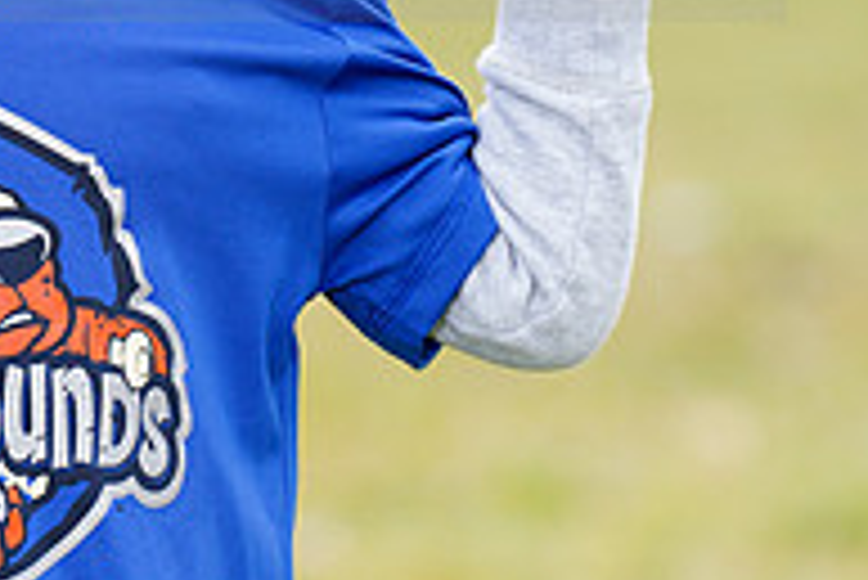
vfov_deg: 3.1
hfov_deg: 4.6
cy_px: -110
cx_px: -85
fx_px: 10858
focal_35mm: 450
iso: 100
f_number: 4.5
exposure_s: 1/250
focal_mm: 150
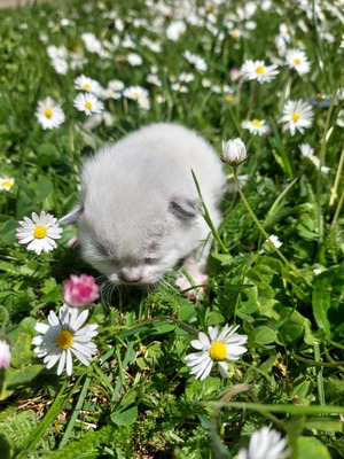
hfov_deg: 54.9
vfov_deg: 69.4
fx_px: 331
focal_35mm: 25
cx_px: 172
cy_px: 230
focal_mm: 5.23
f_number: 1.8
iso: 40
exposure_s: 1/2152
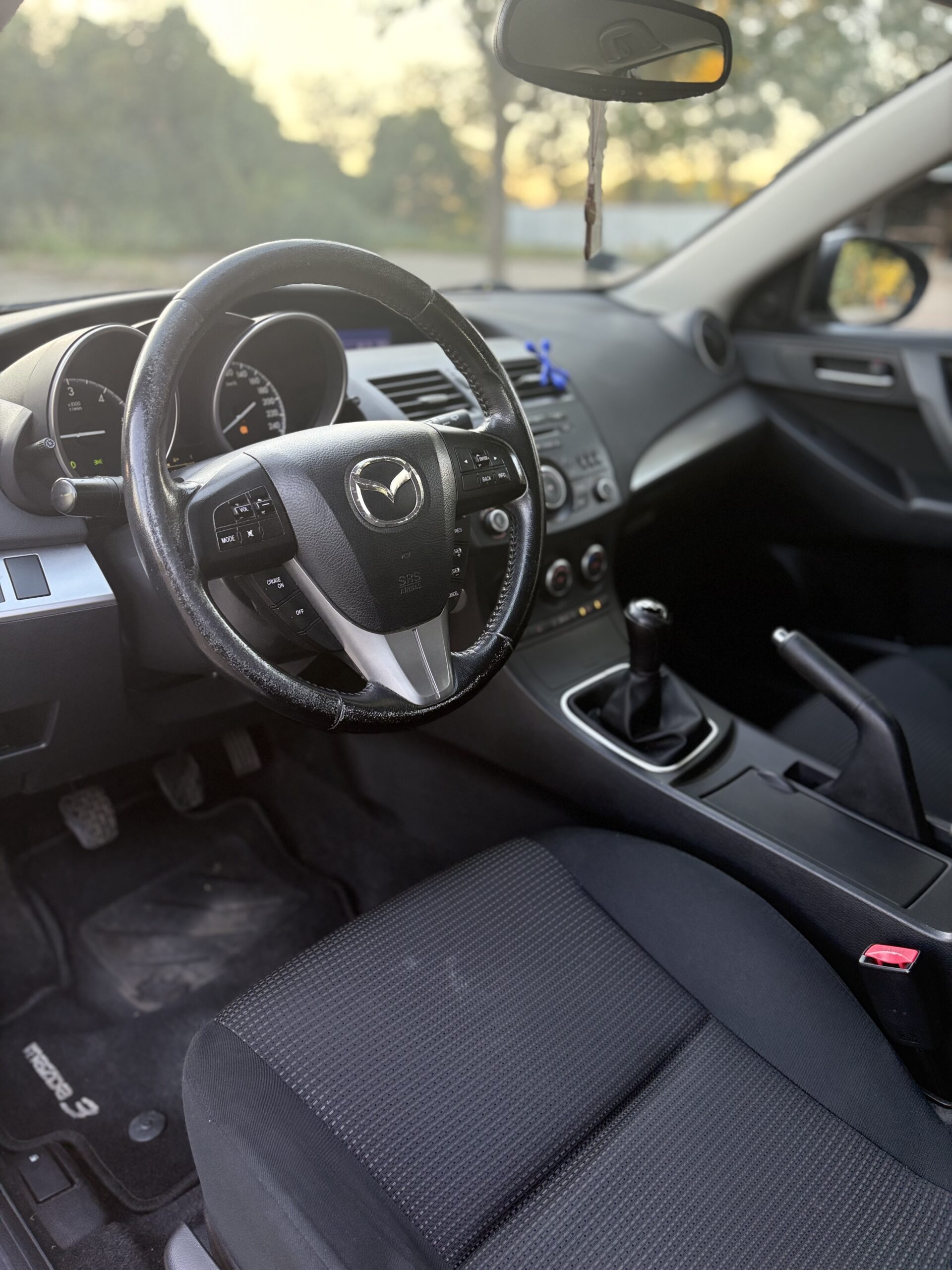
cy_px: 635
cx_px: 476
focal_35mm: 26
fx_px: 953
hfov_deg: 53.1
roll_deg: -1.4
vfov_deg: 67.3
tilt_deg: -22.3
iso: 125
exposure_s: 1/72
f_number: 1.6
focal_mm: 5.96
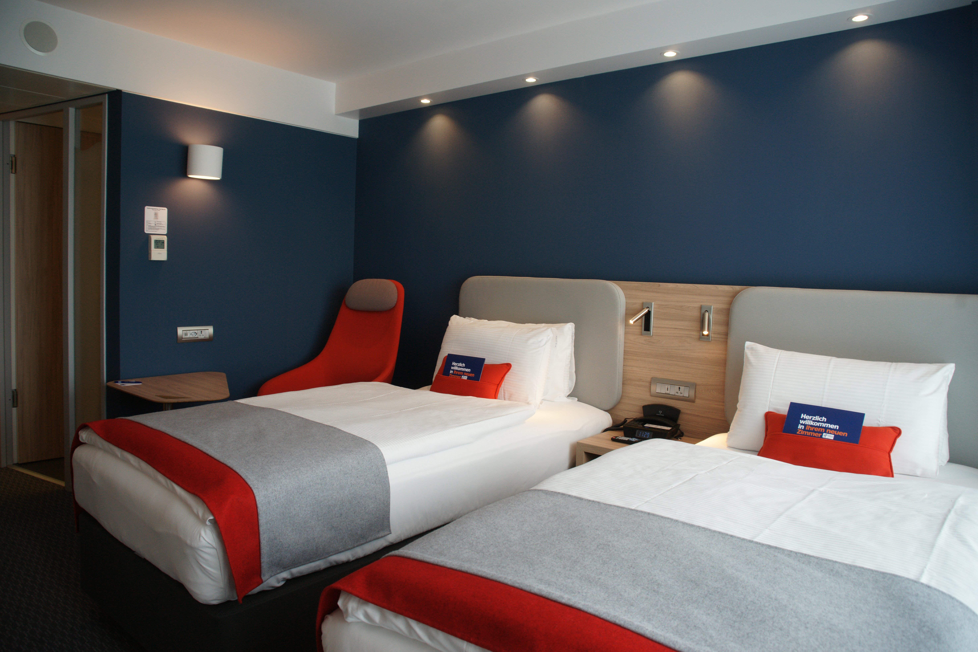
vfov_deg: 53.1
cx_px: 489
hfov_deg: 73.7
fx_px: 652
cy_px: 326
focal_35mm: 24
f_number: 8
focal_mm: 24
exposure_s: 1/30
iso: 400
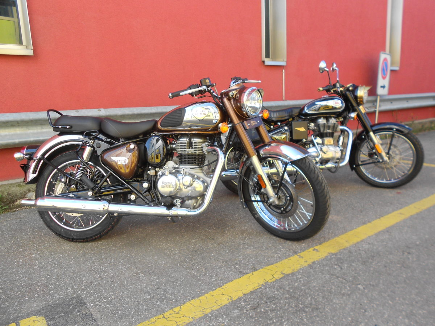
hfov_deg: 67.3
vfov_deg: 53.1
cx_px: 218
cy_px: 163
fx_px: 327
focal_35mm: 26
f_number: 3.2
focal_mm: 4.6
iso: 80
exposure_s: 1/125
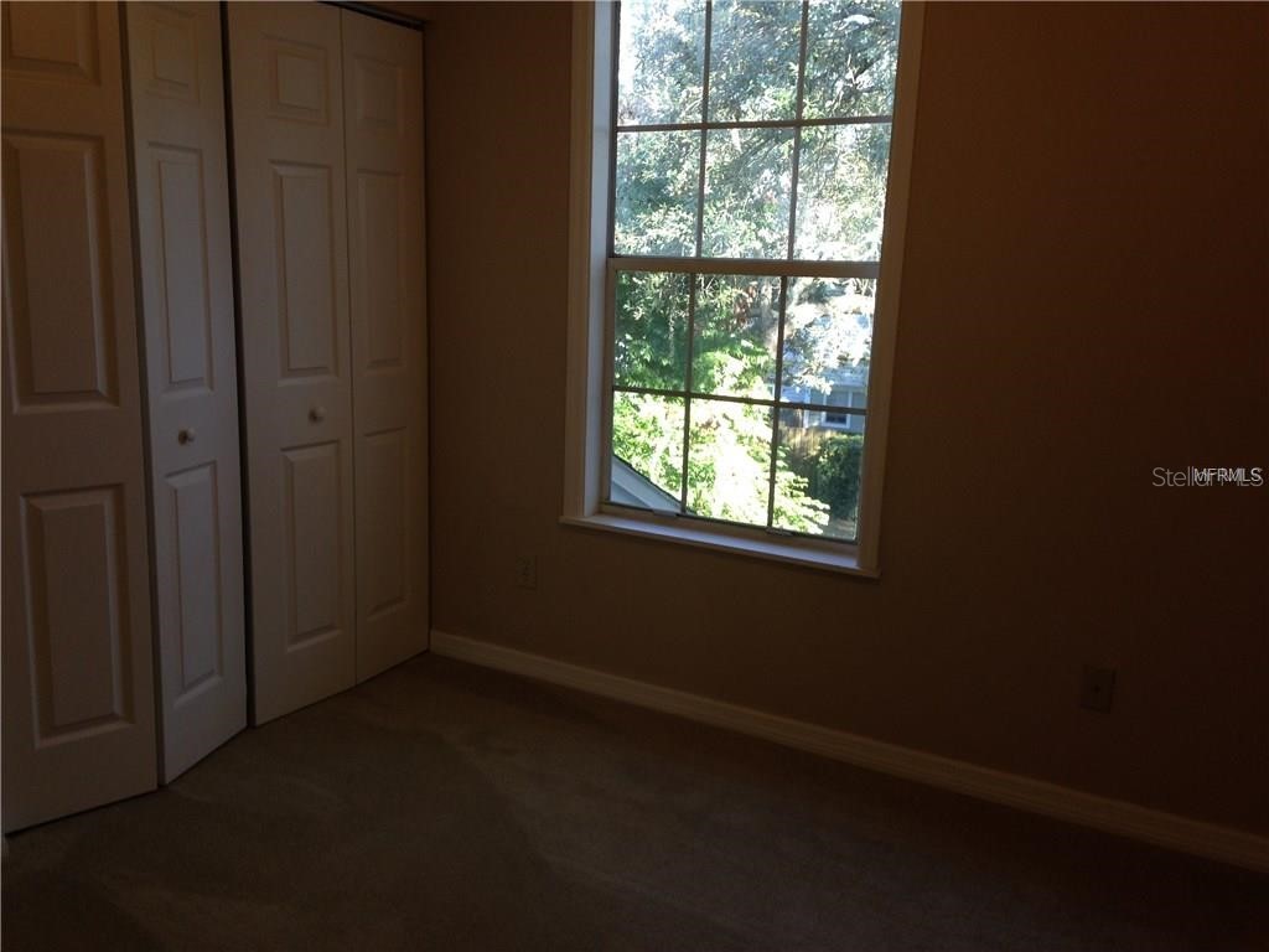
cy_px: 476
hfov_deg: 55.4
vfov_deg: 42.9
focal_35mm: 33
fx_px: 1210
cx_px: 634
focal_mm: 4.12
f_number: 2.4
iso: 50
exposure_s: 1/40
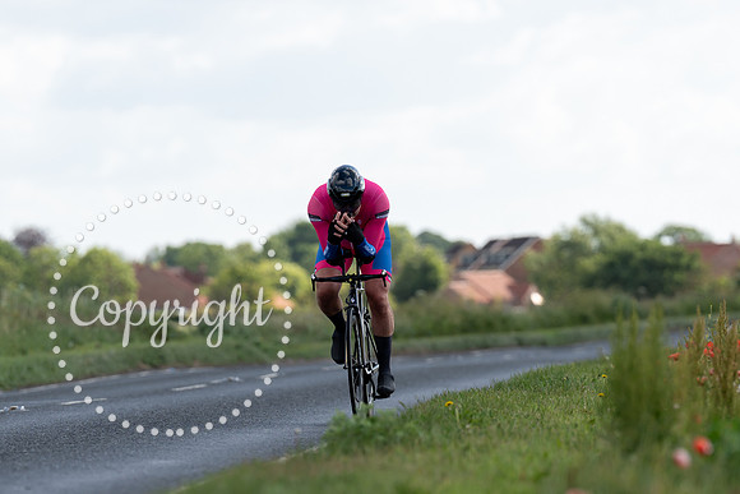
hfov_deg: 6.7
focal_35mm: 306
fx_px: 6298
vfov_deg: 4.5
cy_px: 348
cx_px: 352
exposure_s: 1/1000
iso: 100
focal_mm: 180
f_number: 3.5
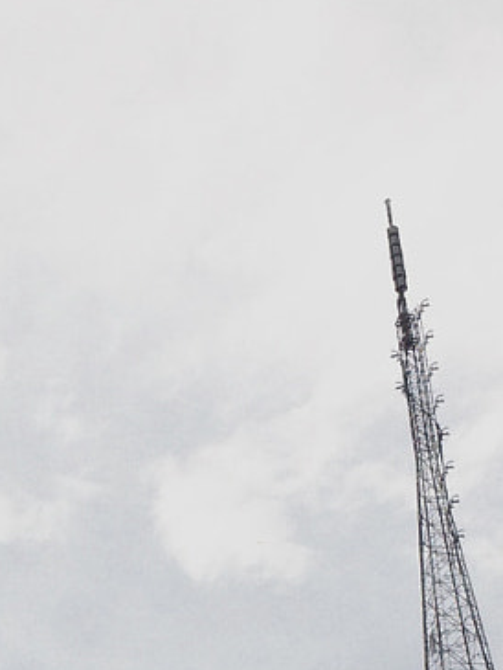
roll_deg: +1.9
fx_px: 2459
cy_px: 927
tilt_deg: +29.5
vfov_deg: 14.7
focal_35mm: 127
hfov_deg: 11.4
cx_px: -125
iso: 32
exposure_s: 1/1866
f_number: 2.2
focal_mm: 4.15
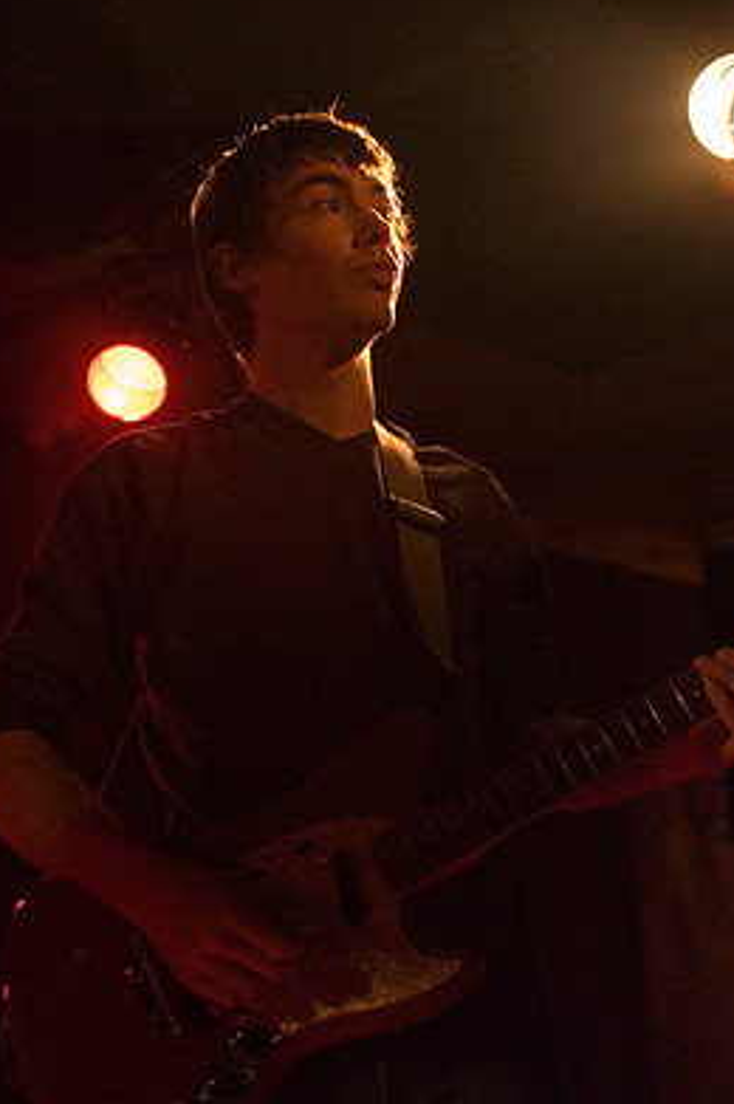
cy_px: 568
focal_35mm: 76
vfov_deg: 26.7
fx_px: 2328
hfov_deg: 17.9
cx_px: 388
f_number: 2.8
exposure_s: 1/25
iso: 1600
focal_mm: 44
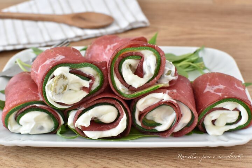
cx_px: 126
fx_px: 367
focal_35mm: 52
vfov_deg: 25.8
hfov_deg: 37.9
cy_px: 84
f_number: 5.6
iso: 800
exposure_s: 1/25
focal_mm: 35
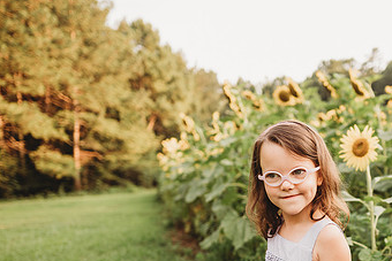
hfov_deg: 45.4
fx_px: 447
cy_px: 214
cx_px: 304
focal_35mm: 41
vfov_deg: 31.7
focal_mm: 24
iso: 125
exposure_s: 1/320
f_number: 2.2
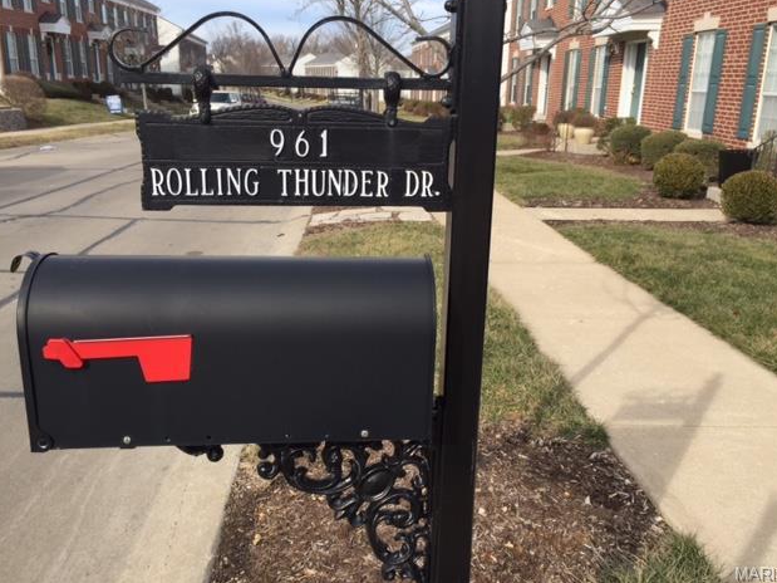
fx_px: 673
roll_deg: -1.3
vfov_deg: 46.8
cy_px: 284
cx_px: 392
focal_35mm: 30
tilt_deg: -16.6
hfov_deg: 60.0
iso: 32
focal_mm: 4.15
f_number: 2.2
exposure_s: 1/842
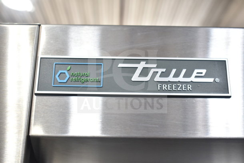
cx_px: 122
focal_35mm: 45
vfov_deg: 29.9
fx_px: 305
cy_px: 82
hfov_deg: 43.6
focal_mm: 30
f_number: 4.2
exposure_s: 1/50
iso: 560
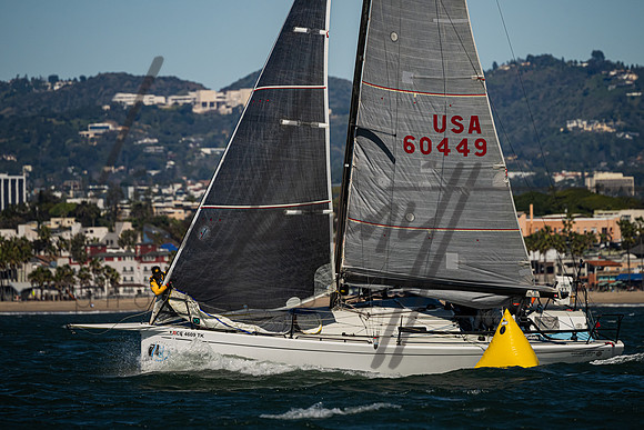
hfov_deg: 4.3
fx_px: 8660
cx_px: 338
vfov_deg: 2.8
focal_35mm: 484
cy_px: 188
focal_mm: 400
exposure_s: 1/6400
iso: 400
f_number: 5.6
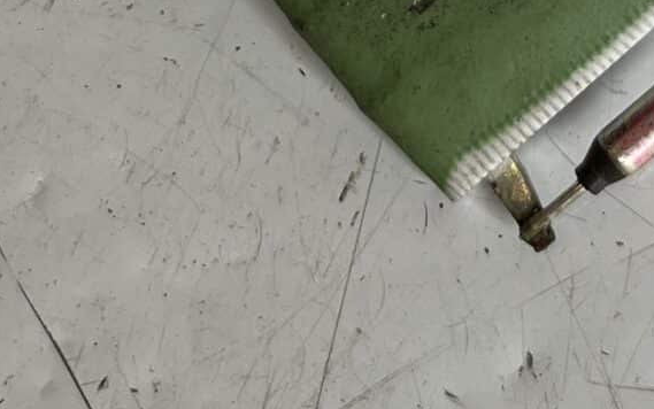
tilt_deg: -66.9
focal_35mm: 124
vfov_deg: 9.7
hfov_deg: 16.6
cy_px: -481
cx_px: 605
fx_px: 2211
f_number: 1.6
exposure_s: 1/242
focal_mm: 5.1
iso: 40
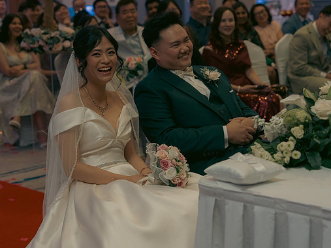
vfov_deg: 19.1
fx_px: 736
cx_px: 150
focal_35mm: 77
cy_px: 126
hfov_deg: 25.3
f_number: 3.5
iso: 2500
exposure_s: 1/160
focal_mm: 70
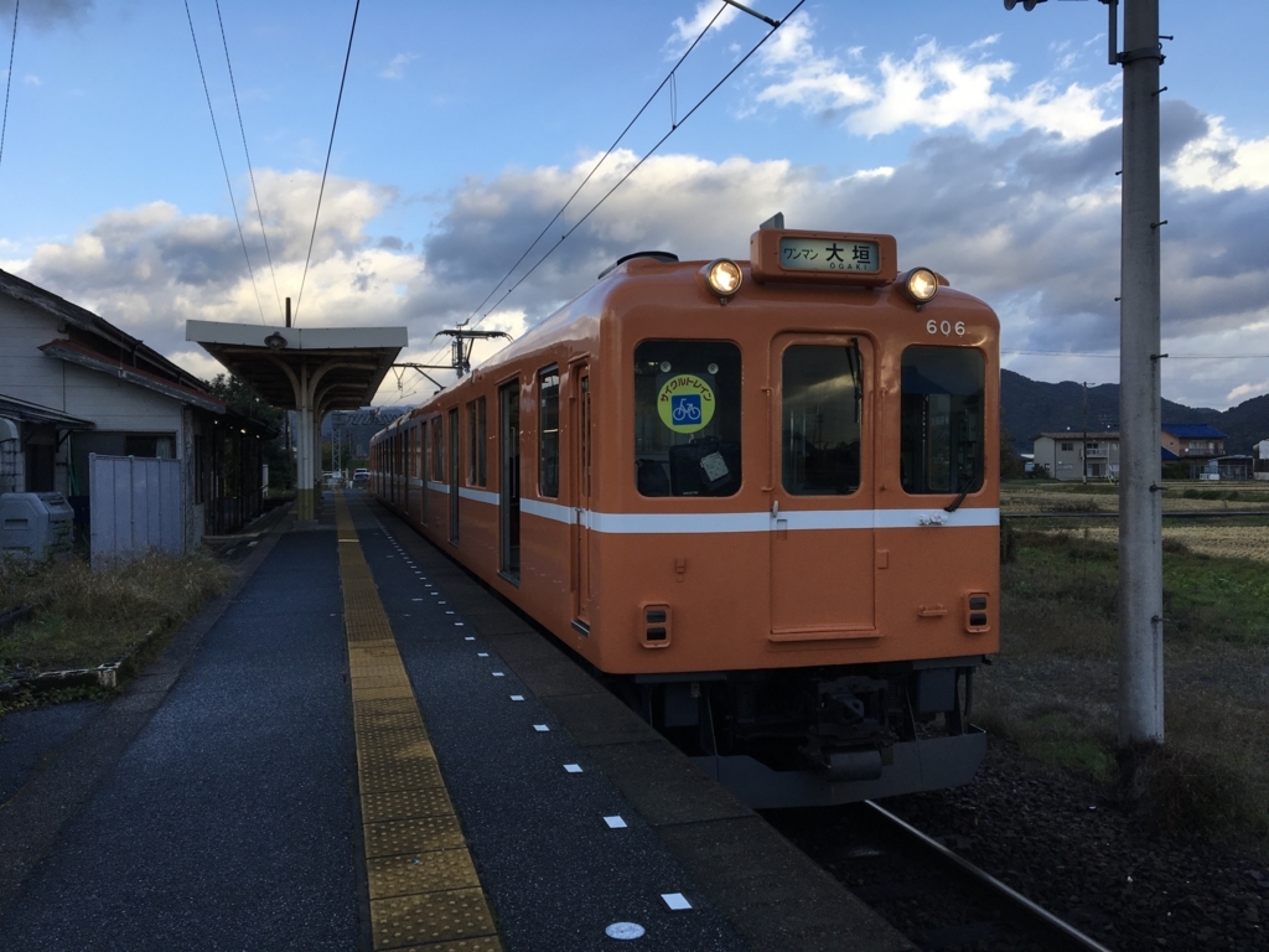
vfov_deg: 48.2
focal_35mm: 29
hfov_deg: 61.7
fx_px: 1063
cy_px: 476
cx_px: 634
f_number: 2.2
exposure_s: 1/523
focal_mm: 4.15
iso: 25
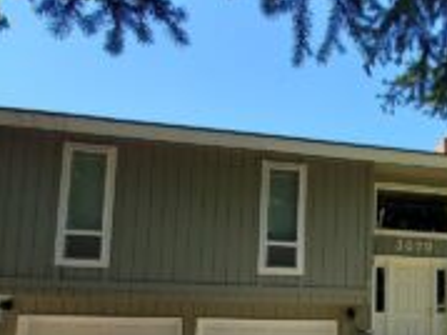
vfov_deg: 45.0
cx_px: 375
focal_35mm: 29
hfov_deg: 56.0
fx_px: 374
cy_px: 282
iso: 50
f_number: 2.2
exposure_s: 1/440
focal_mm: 1.8
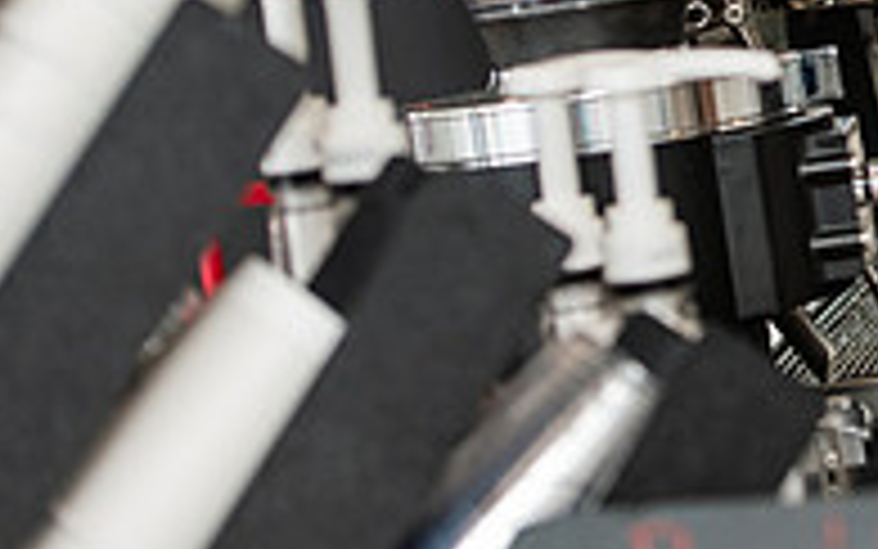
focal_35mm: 212
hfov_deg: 9.7
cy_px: -20
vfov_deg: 6.2
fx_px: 5074
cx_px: 1162
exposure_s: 1/200
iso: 400
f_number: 3.5
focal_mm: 70
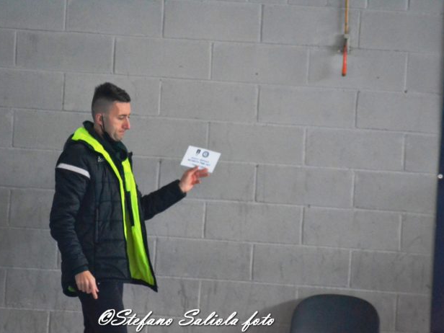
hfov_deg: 5.3
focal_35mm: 375
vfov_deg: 4.0
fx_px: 4810
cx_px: 208
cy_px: 166
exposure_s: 1/200
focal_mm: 230
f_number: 5
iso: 3200
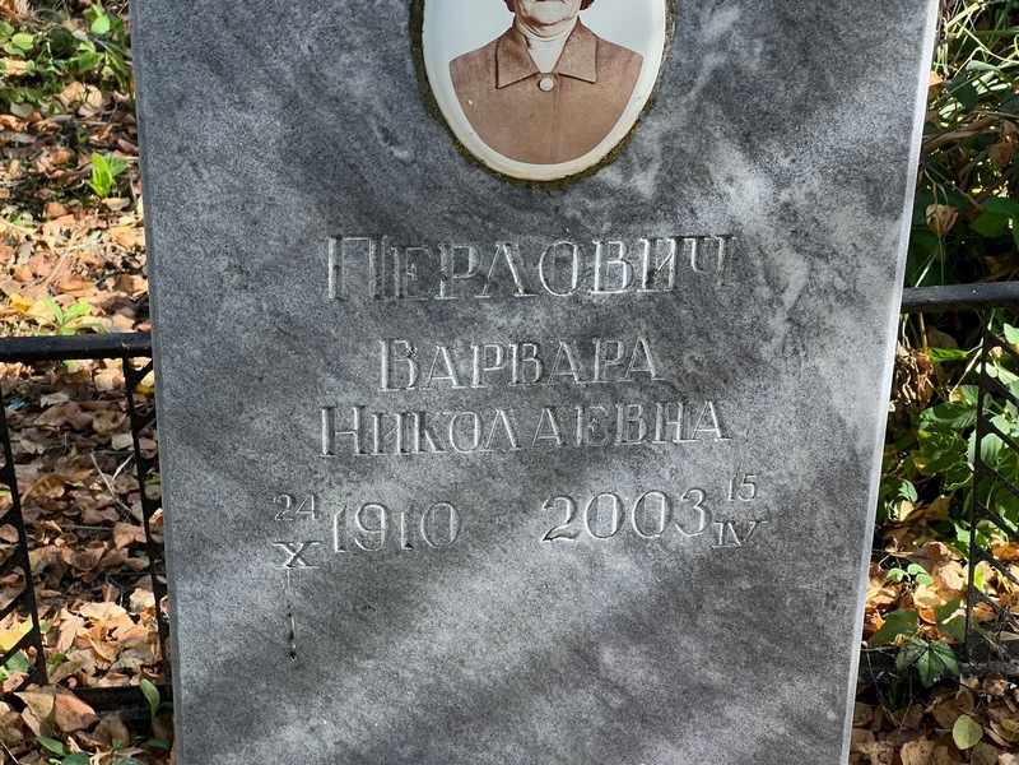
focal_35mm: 77
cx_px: 510
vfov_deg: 19.1
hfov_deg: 25.3
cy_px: 382
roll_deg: +2.1
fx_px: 2267
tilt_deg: -31.5
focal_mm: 9
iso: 32
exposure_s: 1/99
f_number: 2.8
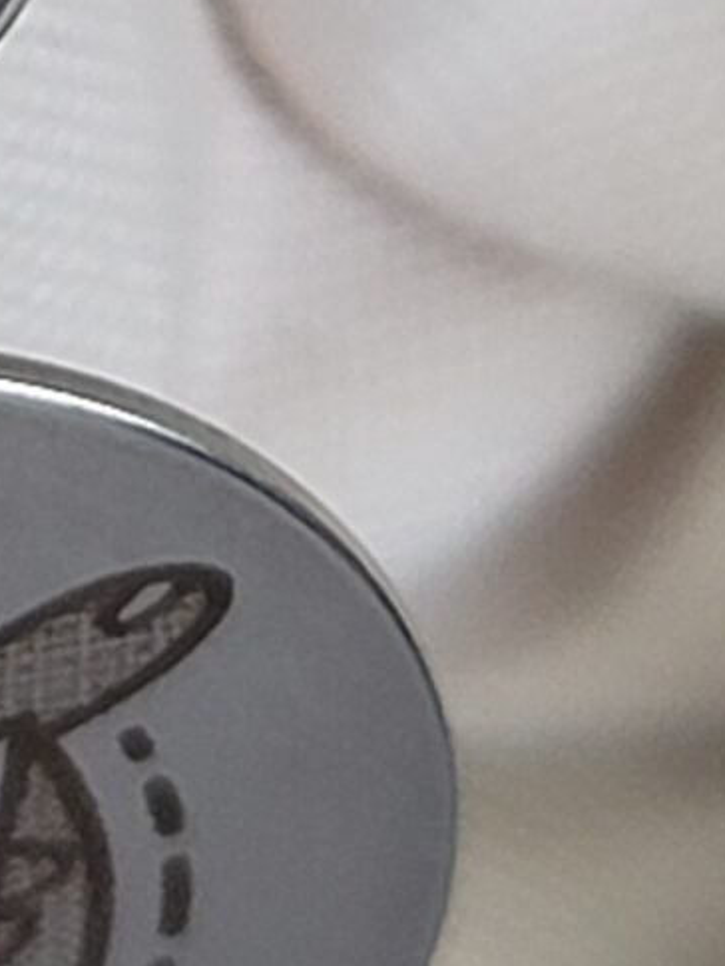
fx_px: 3685
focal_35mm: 132
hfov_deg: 10.7
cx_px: -442
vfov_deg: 14.3
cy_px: -303
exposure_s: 1/120
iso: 160
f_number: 1.8
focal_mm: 7
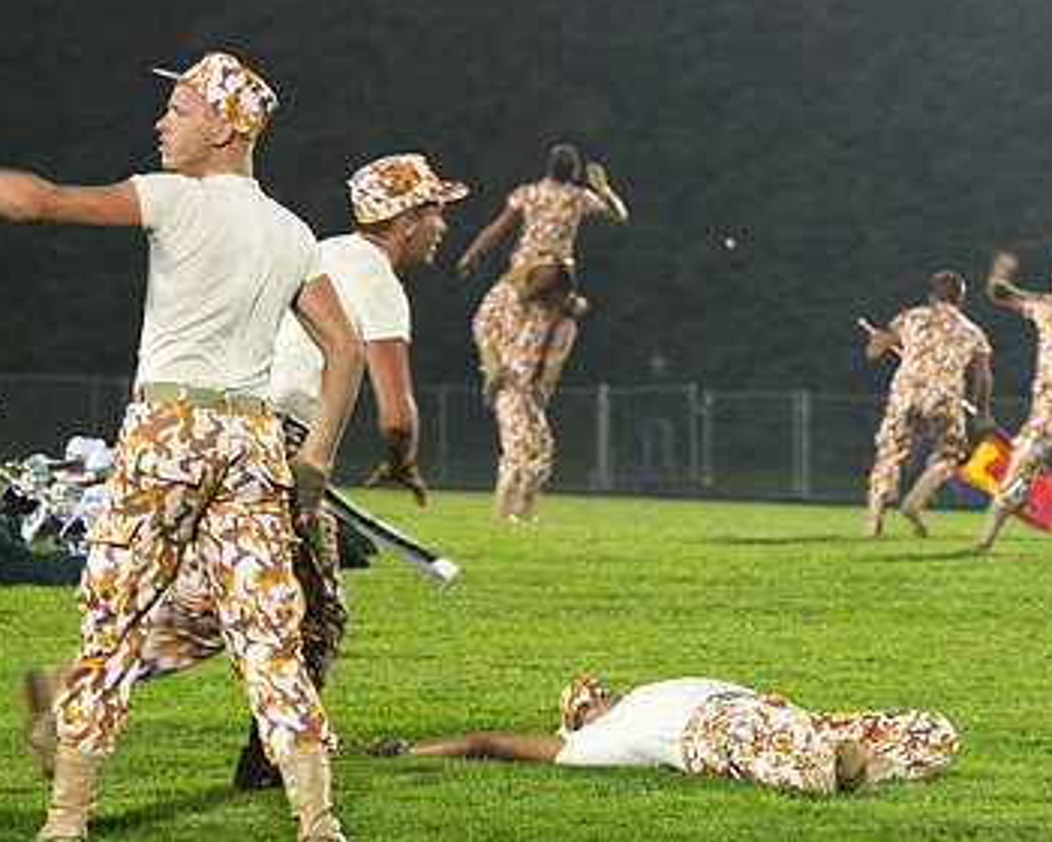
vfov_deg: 6.1
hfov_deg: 7.6
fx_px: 7939
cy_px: 242
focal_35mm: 255
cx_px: 211
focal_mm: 112
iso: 3600
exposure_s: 1/160
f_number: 4.8
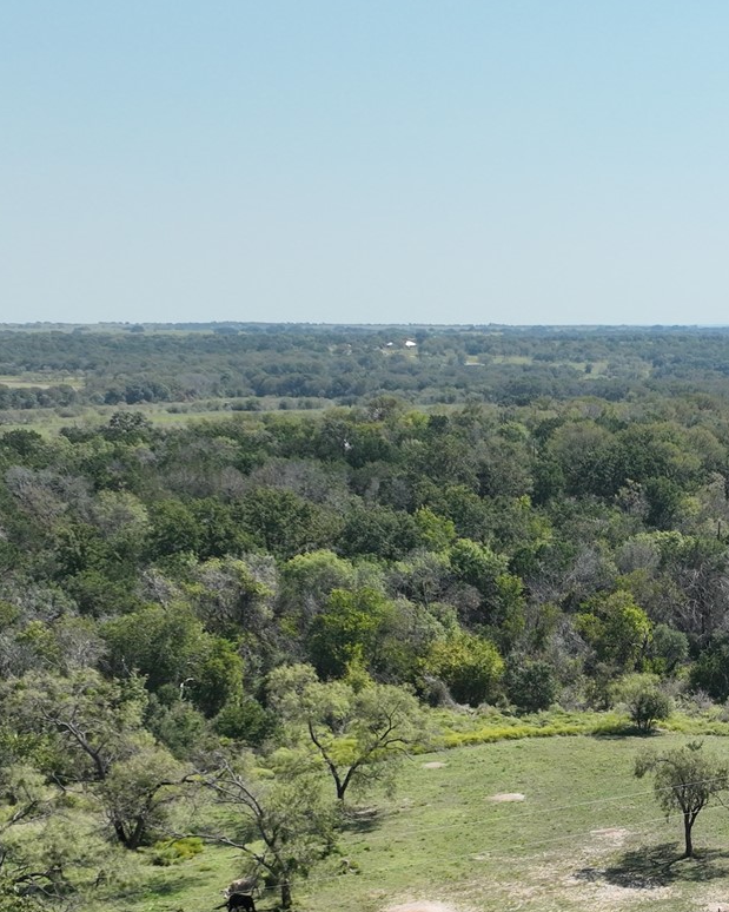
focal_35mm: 62
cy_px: 824
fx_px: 1672
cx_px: 766
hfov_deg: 23.3
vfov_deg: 29.2
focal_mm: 12.29
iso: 240
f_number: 2.8
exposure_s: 1/3200
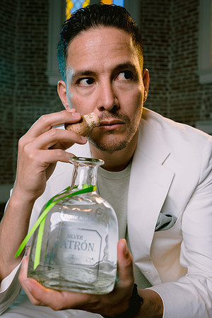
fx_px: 309
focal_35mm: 35
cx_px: 106
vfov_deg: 54.4
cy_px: 159
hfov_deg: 37.9
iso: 200
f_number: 5.6
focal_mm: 35
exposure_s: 1/160
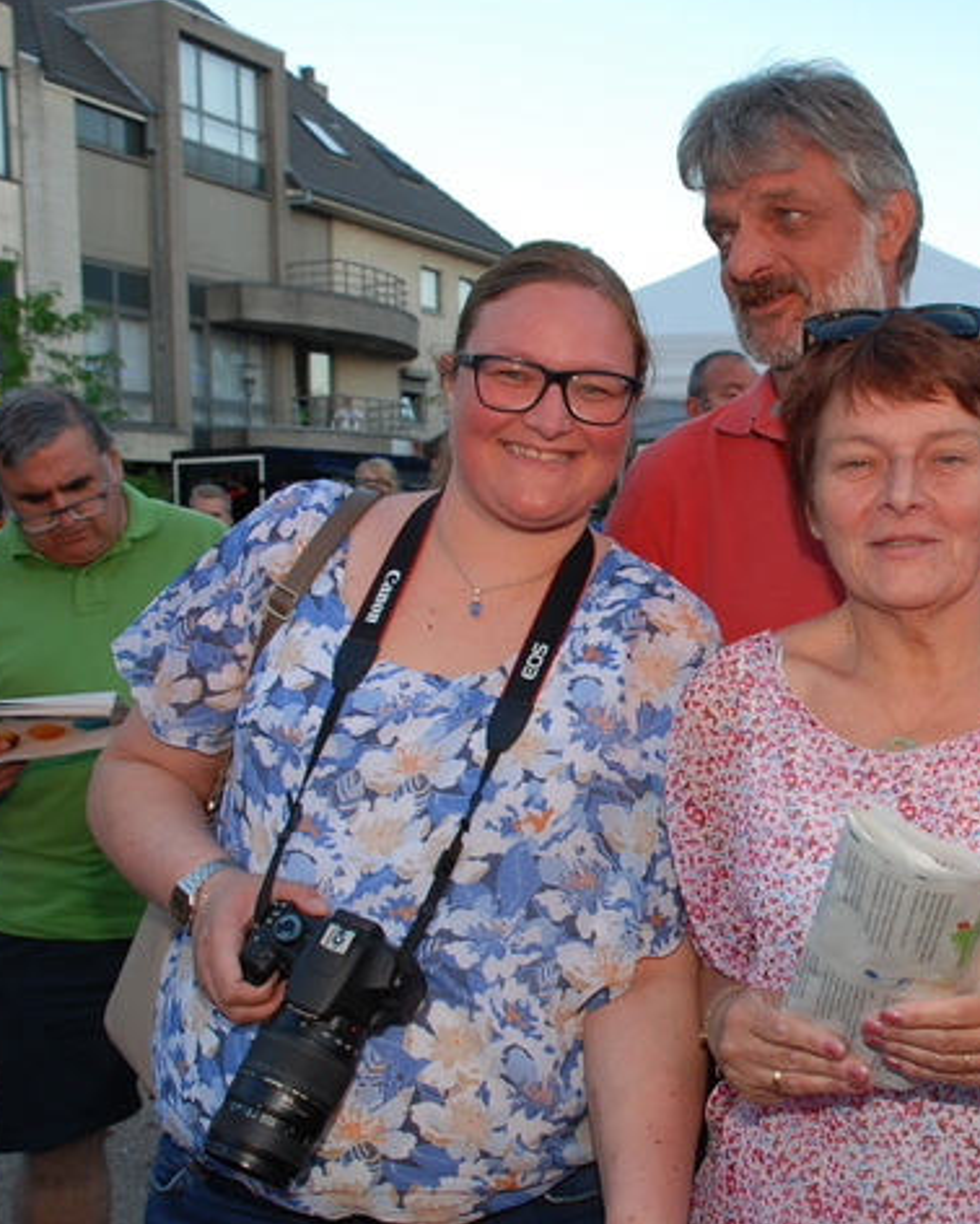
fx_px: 1558
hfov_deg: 33.8
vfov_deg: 42.9
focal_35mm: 43
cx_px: 791
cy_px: 607
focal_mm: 20
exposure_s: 1/60
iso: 320
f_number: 5.6
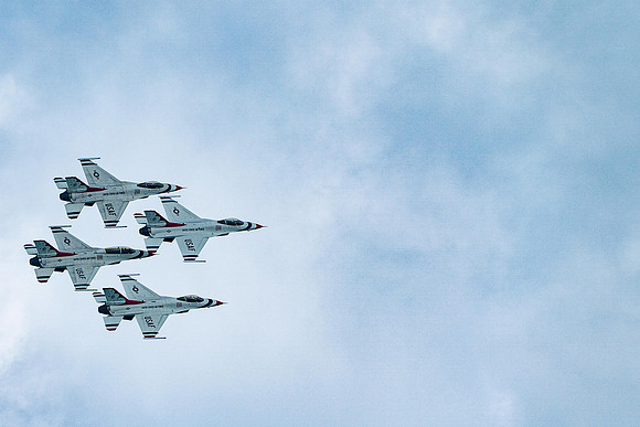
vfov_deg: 2.1
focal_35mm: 661
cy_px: 228
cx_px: 310
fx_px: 11750
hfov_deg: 3.1
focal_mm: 400
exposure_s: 1/1250
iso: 640
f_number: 9
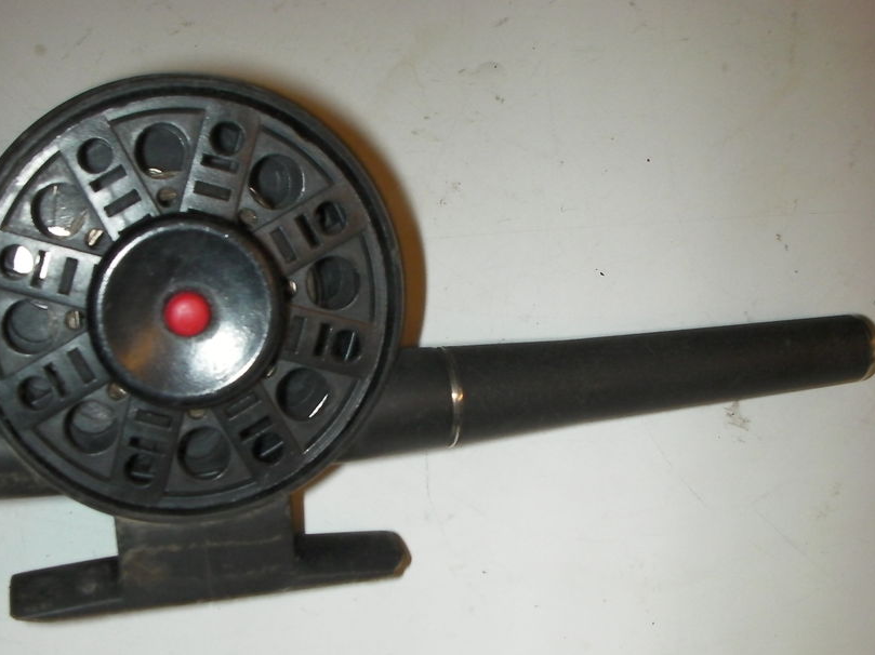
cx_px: 363
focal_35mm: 47
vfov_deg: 30.9
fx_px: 1188
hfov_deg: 40.3
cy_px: 319
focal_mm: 6.3
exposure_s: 1/30
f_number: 5.6
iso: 200
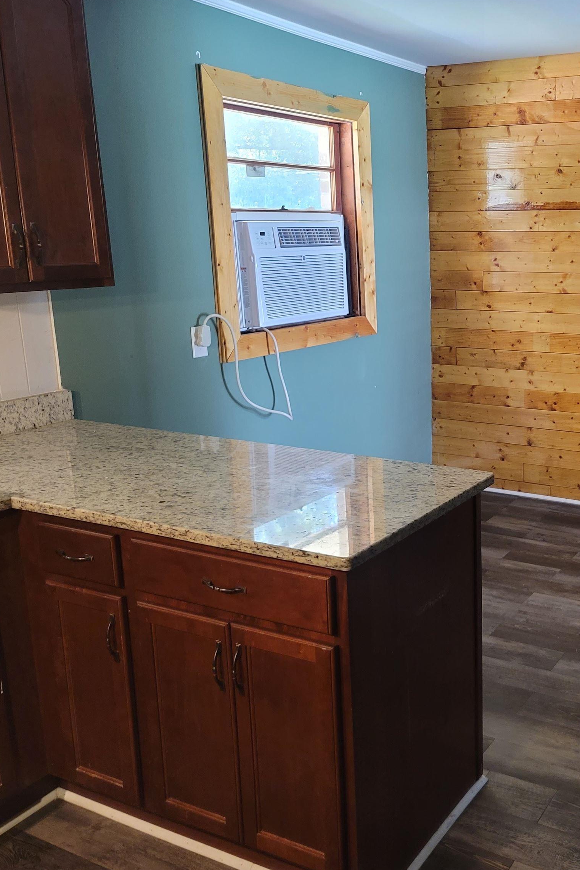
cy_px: 434
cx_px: 479
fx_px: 846
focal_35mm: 35
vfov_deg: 54.4
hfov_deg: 36.3
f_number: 1.8
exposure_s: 1/40
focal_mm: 7
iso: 500
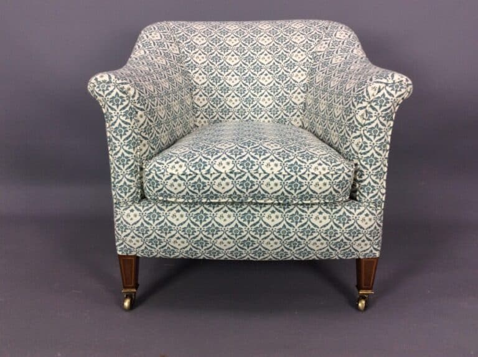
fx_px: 441
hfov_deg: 56.9
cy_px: 178
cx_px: 239
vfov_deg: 44.0
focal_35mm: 32
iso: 32
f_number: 2.4
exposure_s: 1/25
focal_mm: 3.3
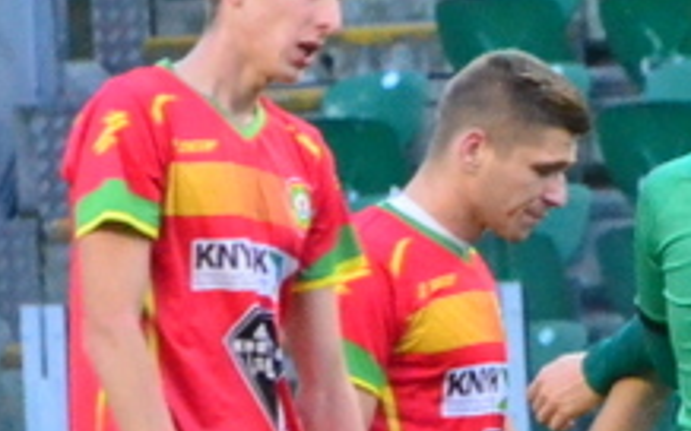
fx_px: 37927
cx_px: 1458
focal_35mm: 2015
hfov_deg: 1.0
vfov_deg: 0.7
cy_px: 125
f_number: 7.1
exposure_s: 1/1000
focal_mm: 240
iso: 6400
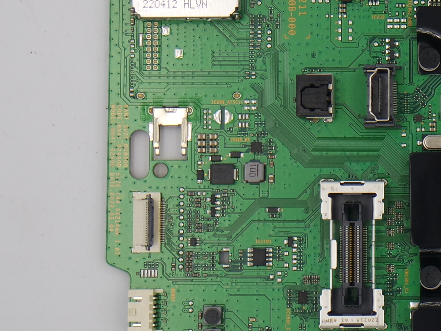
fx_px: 1669
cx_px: 500
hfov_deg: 14.7
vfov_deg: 11.3
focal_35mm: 131
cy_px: 81
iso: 160
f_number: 5
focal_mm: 18
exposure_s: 1/125
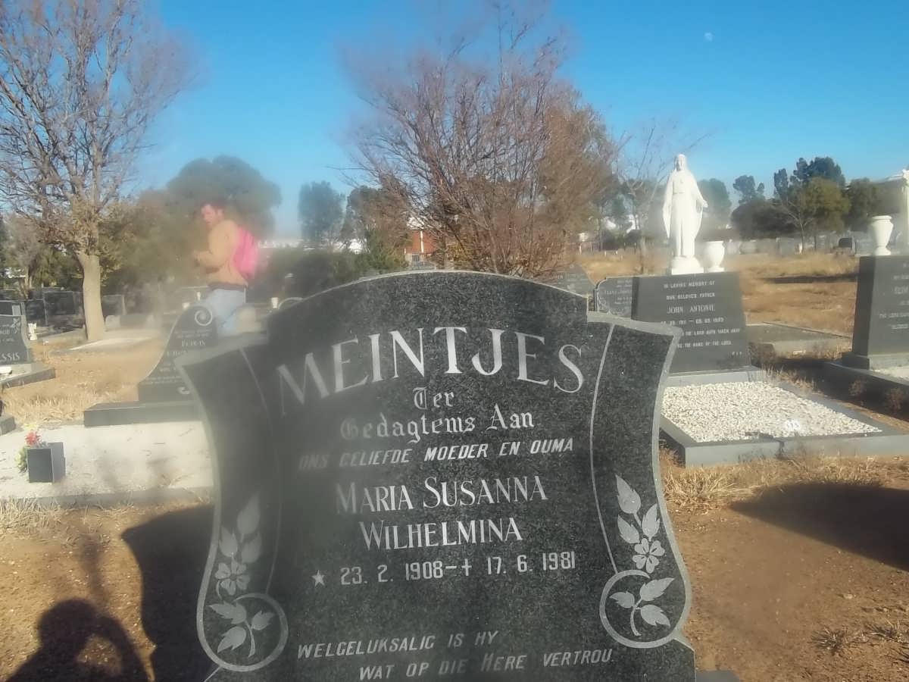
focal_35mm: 32
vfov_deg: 44.2
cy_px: 341
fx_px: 840
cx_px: 454
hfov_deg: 56.8
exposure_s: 1/400
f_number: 5.5
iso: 80
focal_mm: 5.7
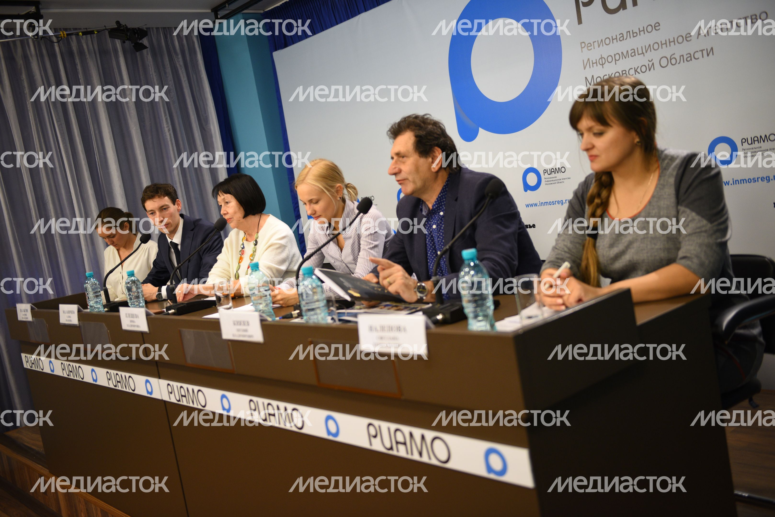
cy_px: 258
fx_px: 818
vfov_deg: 35.1
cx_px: 388
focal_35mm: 38
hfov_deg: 50.7
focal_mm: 38
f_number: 2.8
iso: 800
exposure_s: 1/200
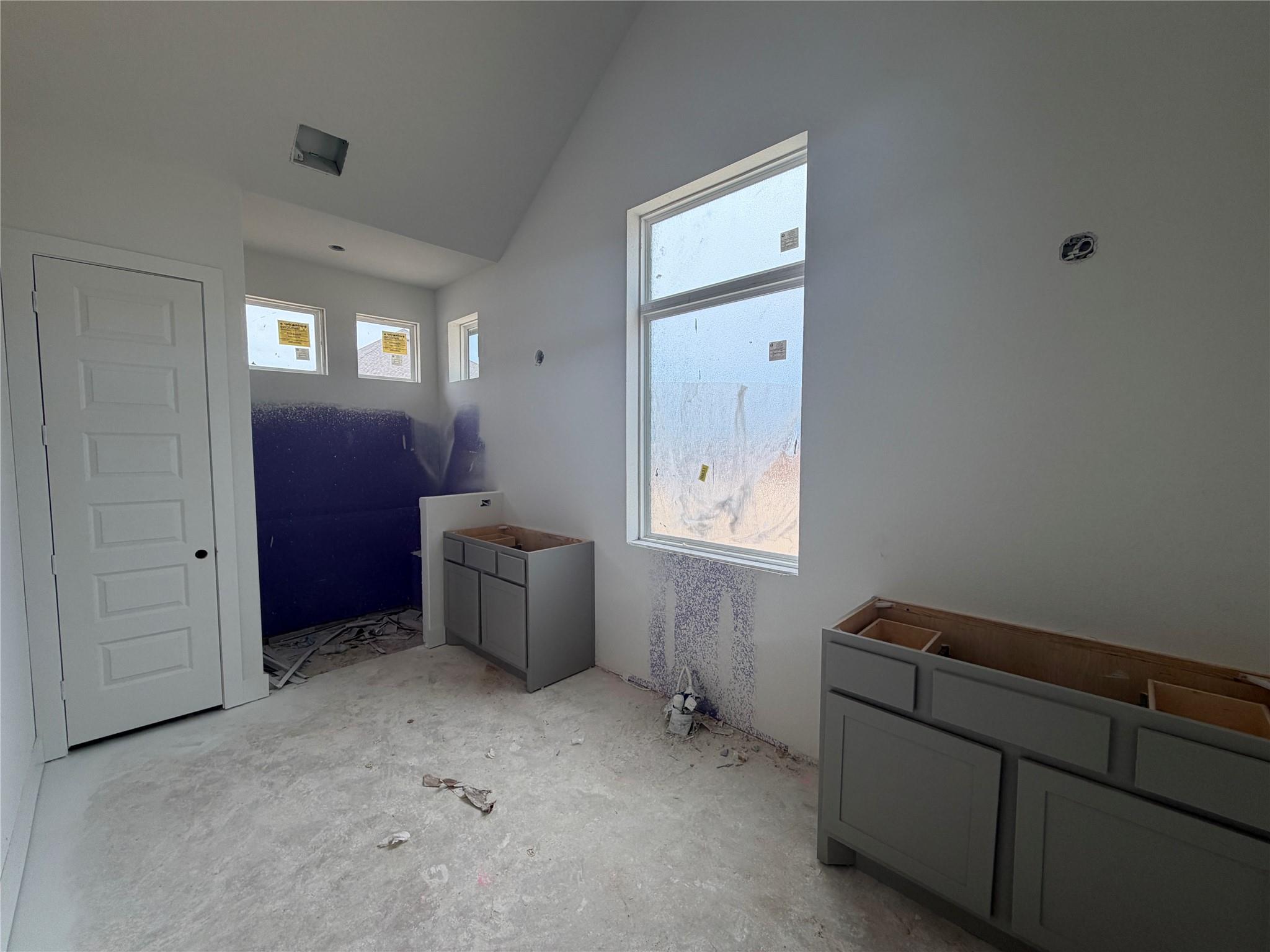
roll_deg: +0.7
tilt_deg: -2.9
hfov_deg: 102.1
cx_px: 635
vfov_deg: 85.7
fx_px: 514
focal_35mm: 14
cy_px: 476
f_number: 2.2
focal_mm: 2.22
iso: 64
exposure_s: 1/189
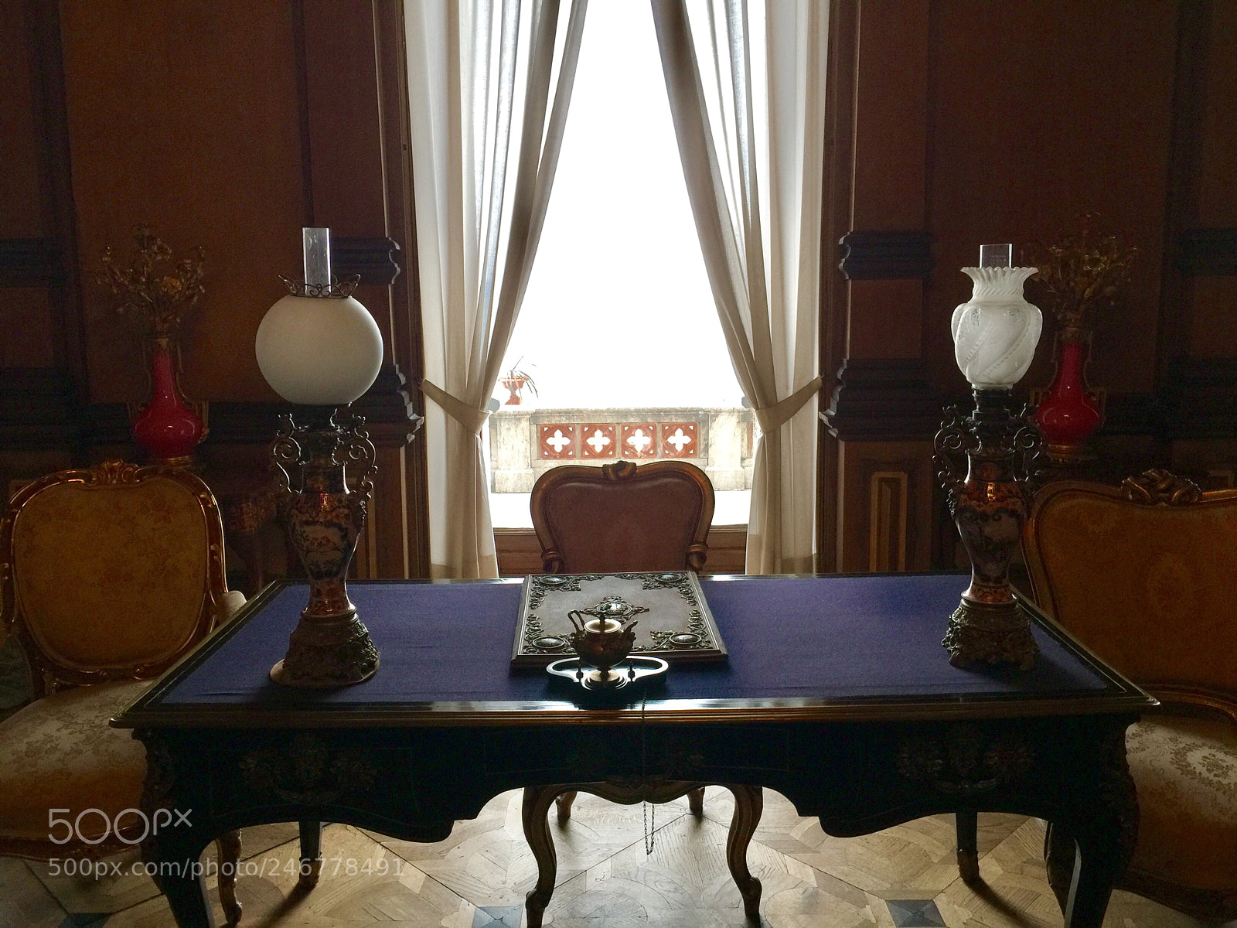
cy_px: 464
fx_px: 1036
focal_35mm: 29
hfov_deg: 61.7
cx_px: 618
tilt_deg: -8.1
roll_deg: +0.0
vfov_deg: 48.2
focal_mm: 4.15
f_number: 2.2
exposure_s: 1/33
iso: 32
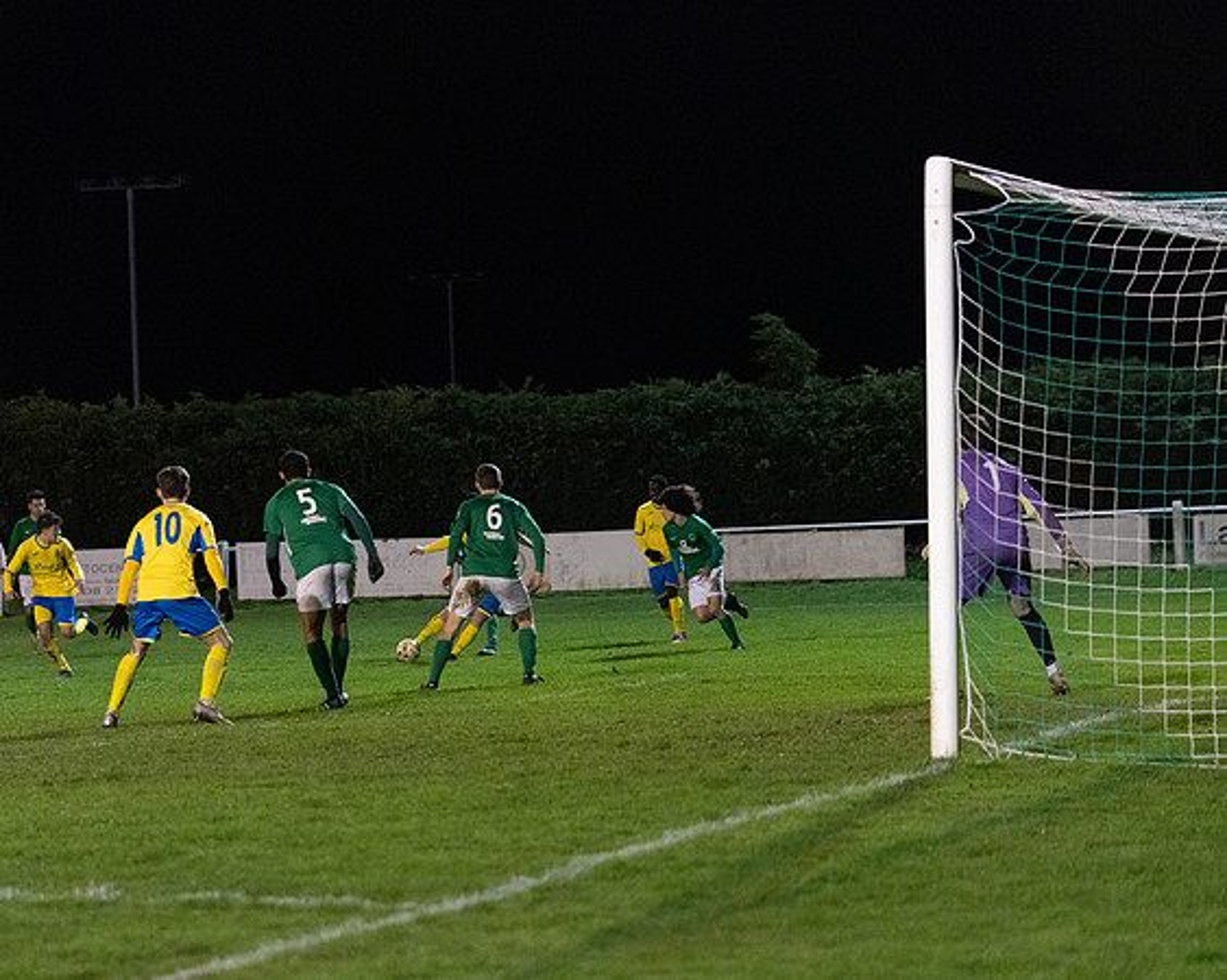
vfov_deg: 12.2
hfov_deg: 15.2
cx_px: 537
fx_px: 4590
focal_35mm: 126
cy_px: 537
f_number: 2.8
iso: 5000
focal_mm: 100
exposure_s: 1/640
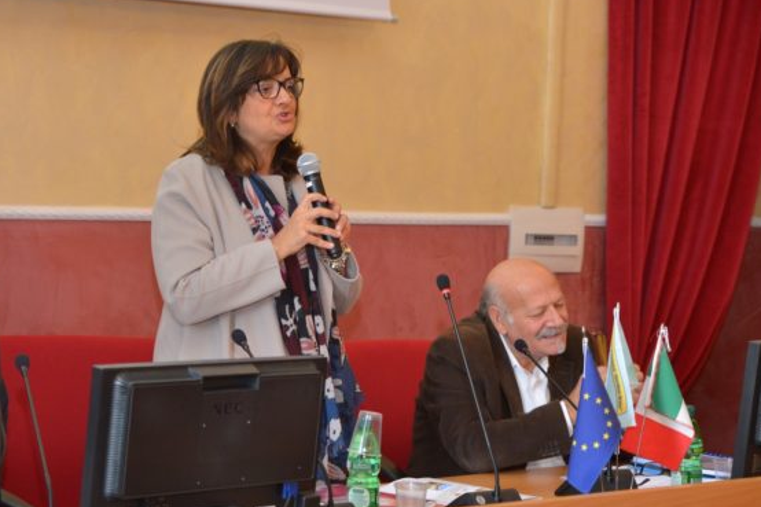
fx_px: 2050
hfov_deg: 21.0
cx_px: 272
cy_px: 247
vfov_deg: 14.1
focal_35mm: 97
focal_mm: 70
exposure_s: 1/125
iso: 2500
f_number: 3.5
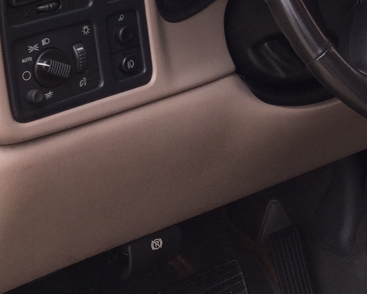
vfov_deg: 15.9
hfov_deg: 19.5
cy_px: -22
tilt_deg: -14.0
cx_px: 404
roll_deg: -0.4
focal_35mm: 94
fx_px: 1021
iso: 25
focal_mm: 3.3
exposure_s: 1/60
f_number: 2.4
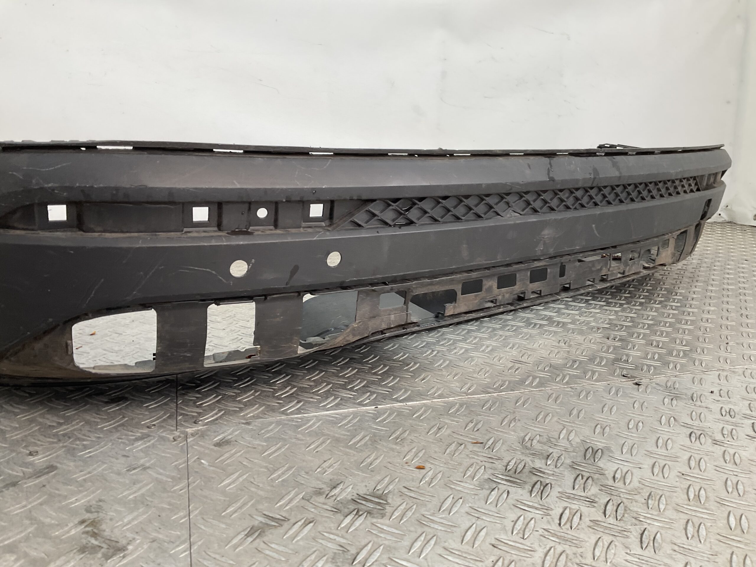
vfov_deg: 48.2
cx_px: 378
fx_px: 633
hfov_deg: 61.7
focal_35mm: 29
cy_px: 284
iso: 25
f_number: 1.8
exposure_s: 1/120
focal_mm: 3
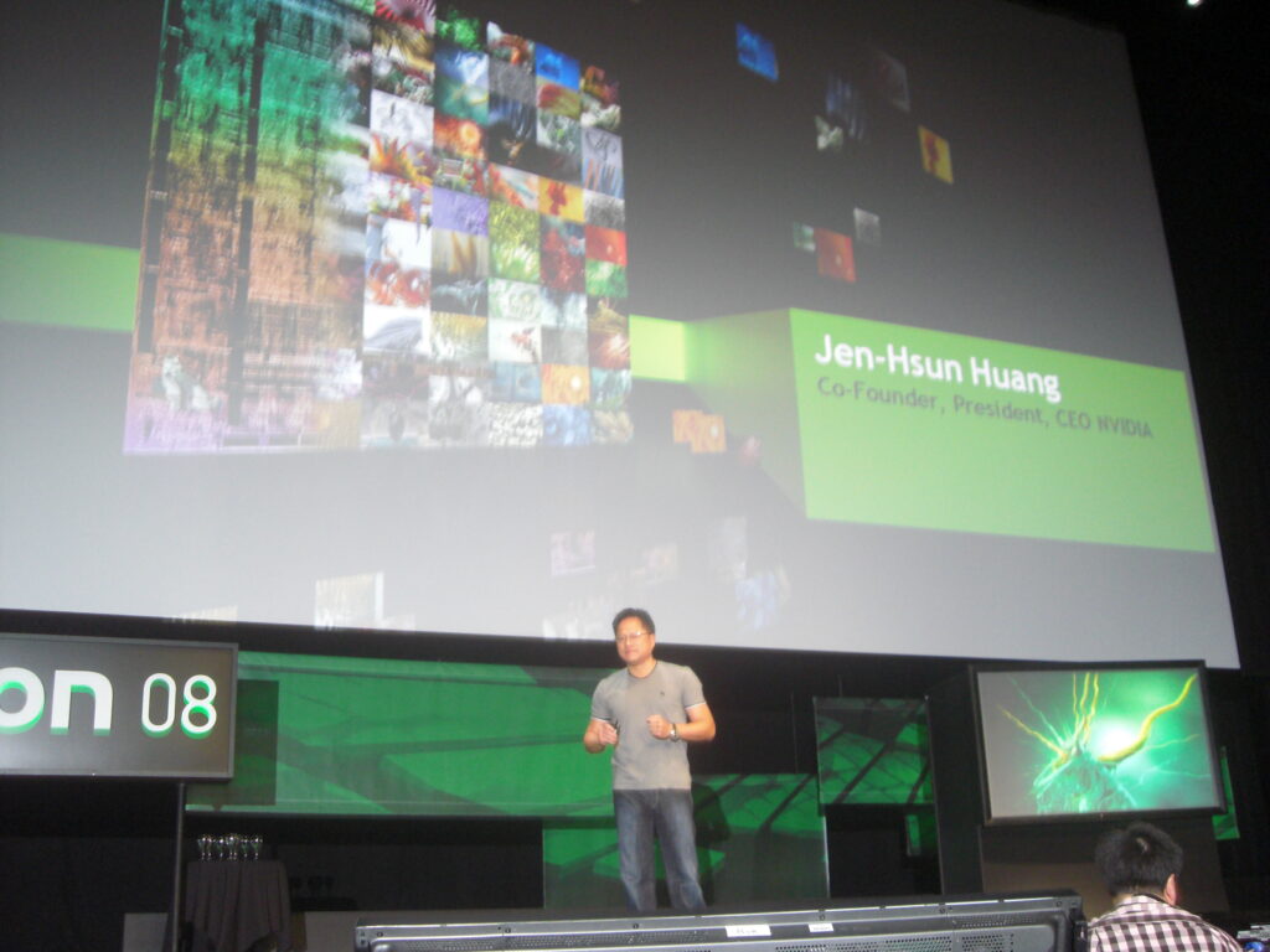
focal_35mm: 38
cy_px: 476
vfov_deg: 37.7
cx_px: 635
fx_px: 1394
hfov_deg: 49.0
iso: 200
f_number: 2.7
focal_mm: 6.2
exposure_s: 1/13
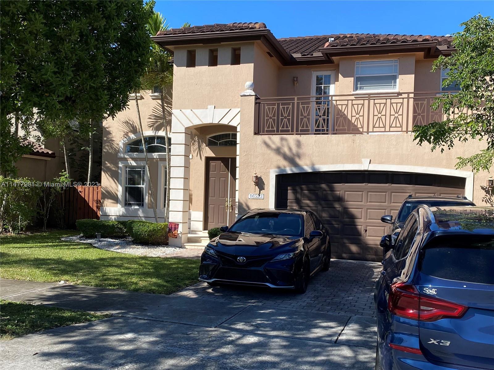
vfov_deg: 53.1
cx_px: 247
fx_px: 371
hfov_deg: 67.3
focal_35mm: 26
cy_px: 185
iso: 32
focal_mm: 4.25
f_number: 1.8
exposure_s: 1/1961
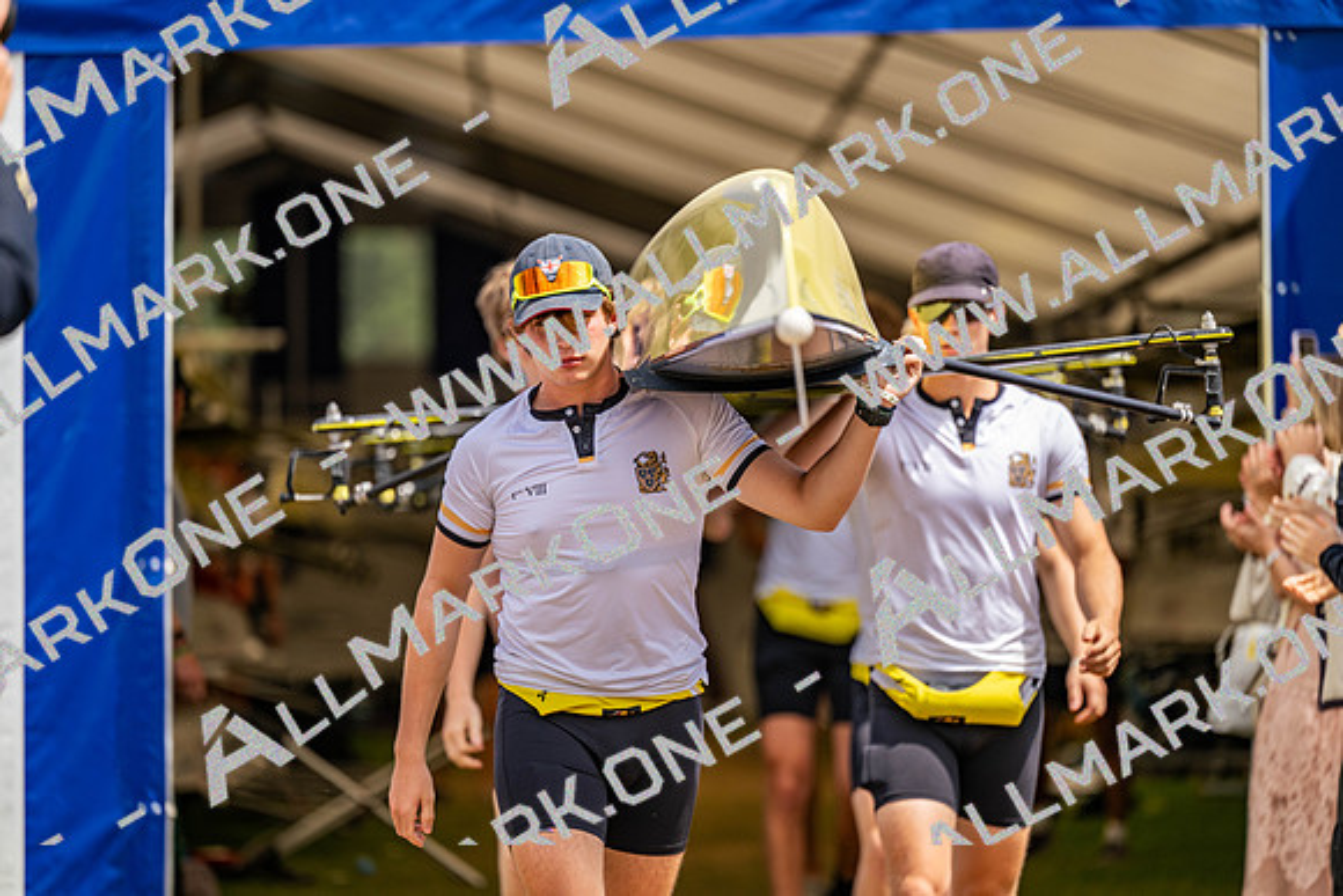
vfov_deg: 6.9
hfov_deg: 10.3
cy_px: 448
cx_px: 672
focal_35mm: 200
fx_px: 7463
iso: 180
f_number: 2.8
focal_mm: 200
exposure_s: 1/2000
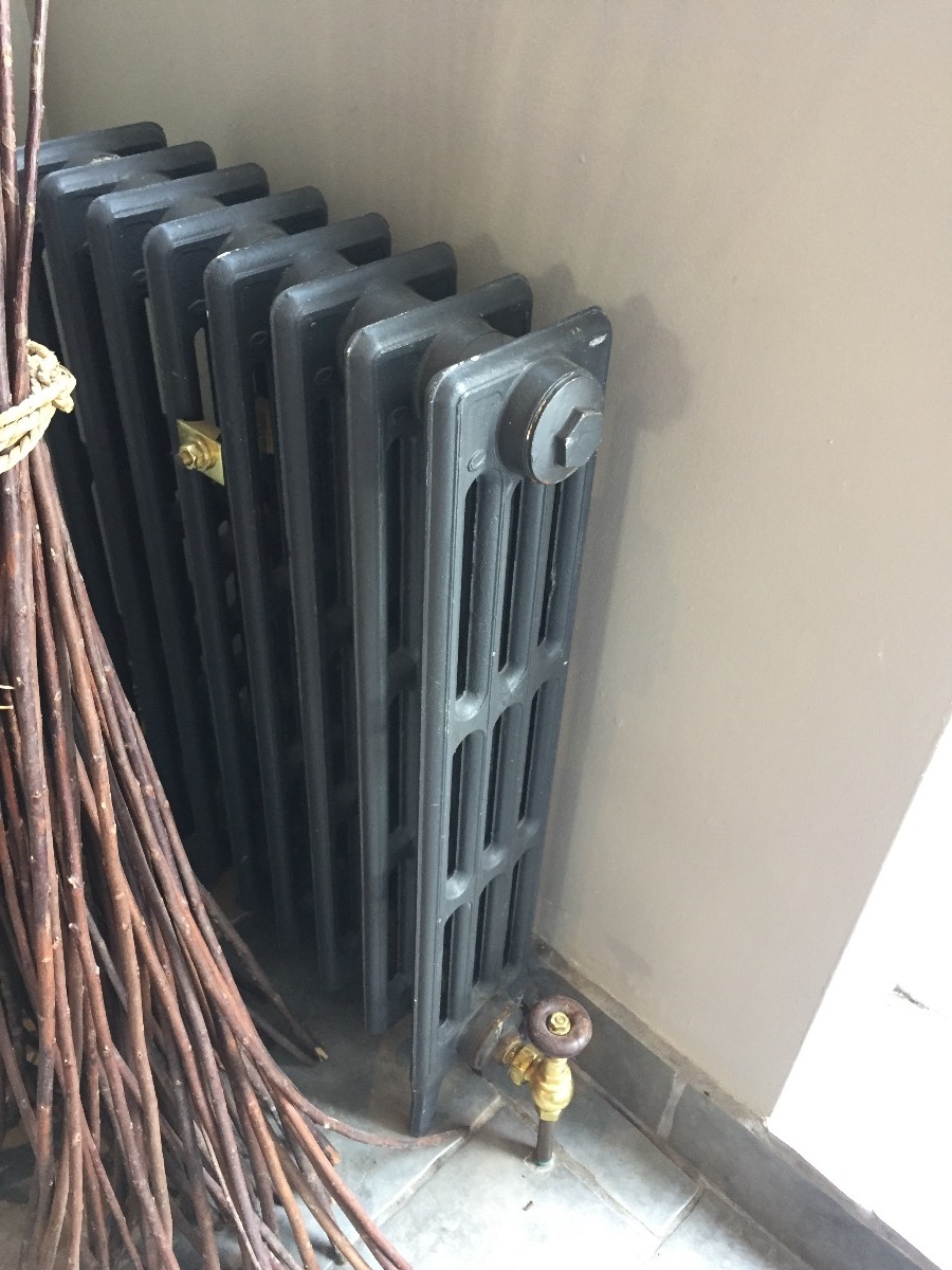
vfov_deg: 61.7
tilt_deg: -38.2
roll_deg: -3.5
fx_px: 1063
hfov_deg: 48.2
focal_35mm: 29
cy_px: 635
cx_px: 476
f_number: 2.2
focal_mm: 4.15
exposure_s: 1/33
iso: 200
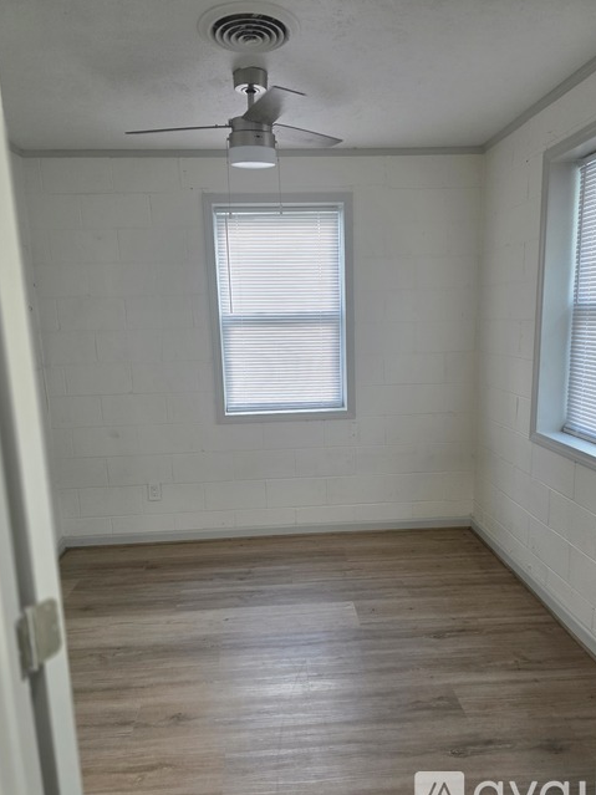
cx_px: 305
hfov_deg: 56.8
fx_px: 551
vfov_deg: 71.6
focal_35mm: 24
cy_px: 406
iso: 200
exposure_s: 1/120
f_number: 1.7
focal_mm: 6.3
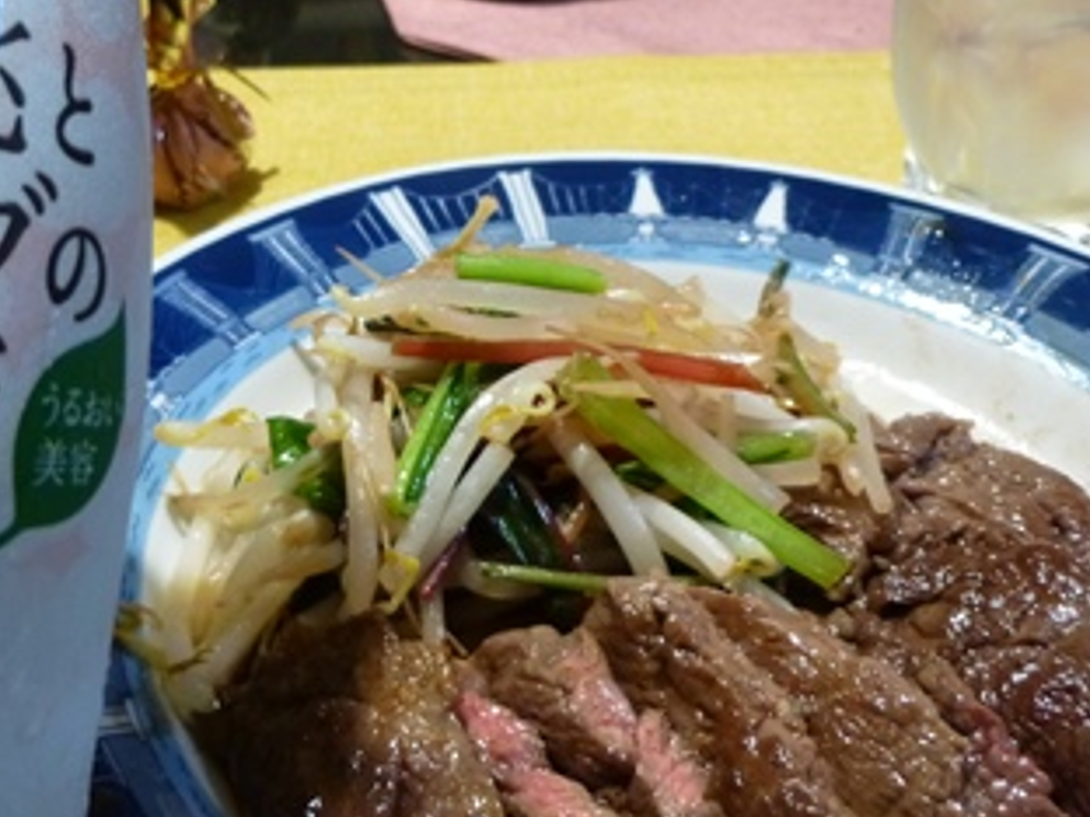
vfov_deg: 34.9
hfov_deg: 44.7
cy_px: 293
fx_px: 1291
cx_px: 321
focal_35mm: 41
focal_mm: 4.5
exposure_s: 1/15
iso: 400
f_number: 3.1
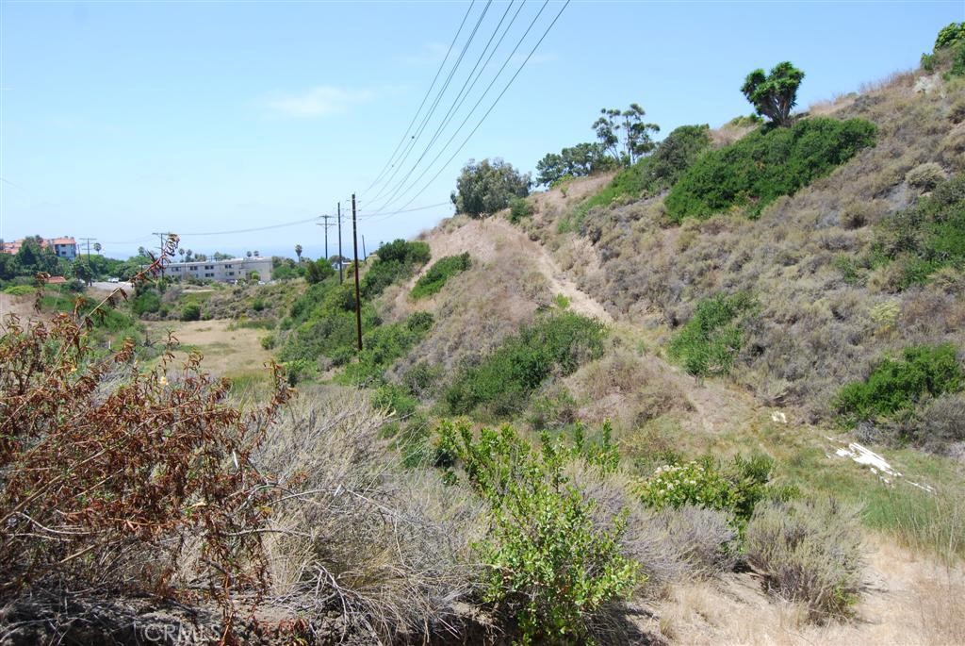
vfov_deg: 48.0
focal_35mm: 27
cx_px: 482
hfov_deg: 67.3
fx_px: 724
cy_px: 323
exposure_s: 1/200
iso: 100
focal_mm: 18
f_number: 7.1
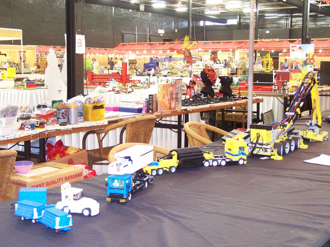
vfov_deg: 28.0
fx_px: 496
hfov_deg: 36.8
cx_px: 168
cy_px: 126
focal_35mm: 52
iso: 140
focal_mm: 8.5
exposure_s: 1/3
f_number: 3
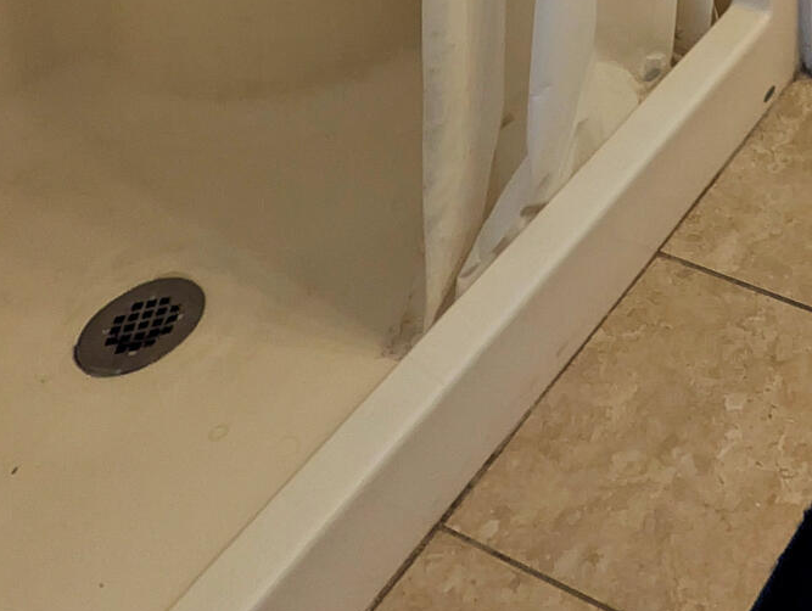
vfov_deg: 17.4
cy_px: -677
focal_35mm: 54
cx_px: 1012
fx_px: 1268
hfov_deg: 29.6
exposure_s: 1/120
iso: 59
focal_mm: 2.02
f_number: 1.7
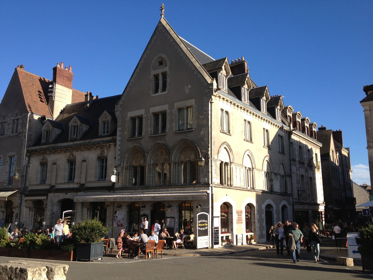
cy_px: 140
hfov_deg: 52.6
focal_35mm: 35
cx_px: 186
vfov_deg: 40.7
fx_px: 377
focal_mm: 4.28
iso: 50
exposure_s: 1/1175
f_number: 2.4
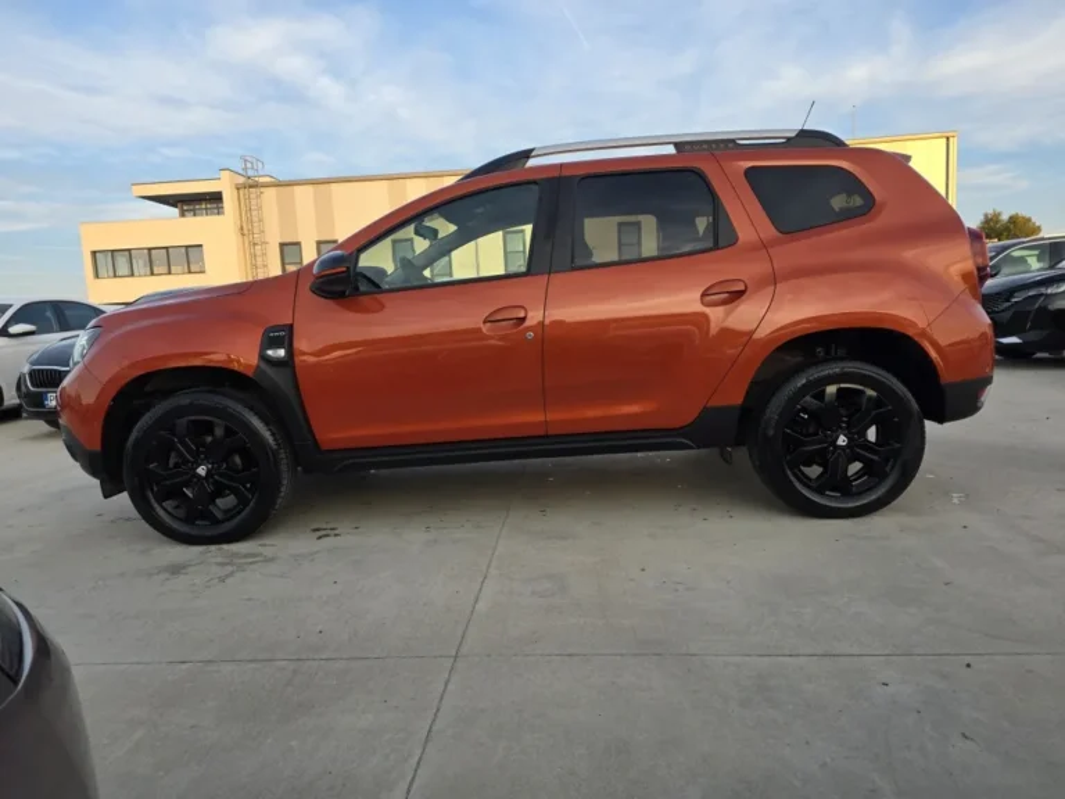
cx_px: 532
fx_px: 708
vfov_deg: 58.9
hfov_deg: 73.9
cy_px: 400
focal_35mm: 23
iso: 40
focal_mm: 6.25
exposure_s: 1/359
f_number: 1.7
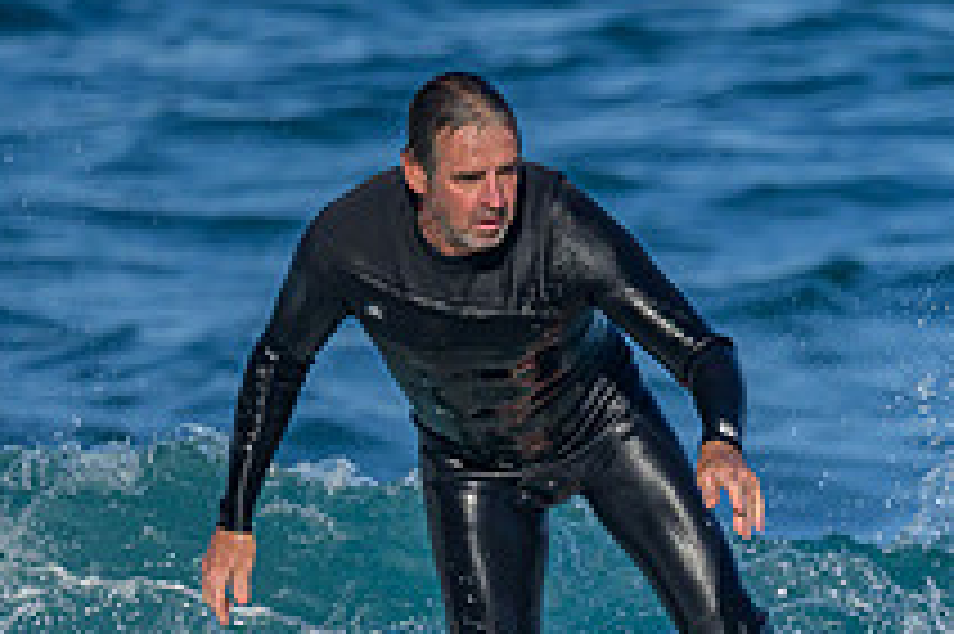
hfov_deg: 0.8
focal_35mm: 2674
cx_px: 1024
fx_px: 70804
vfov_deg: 0.5
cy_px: 977
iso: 400
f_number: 8
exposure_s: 1/2000
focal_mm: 800
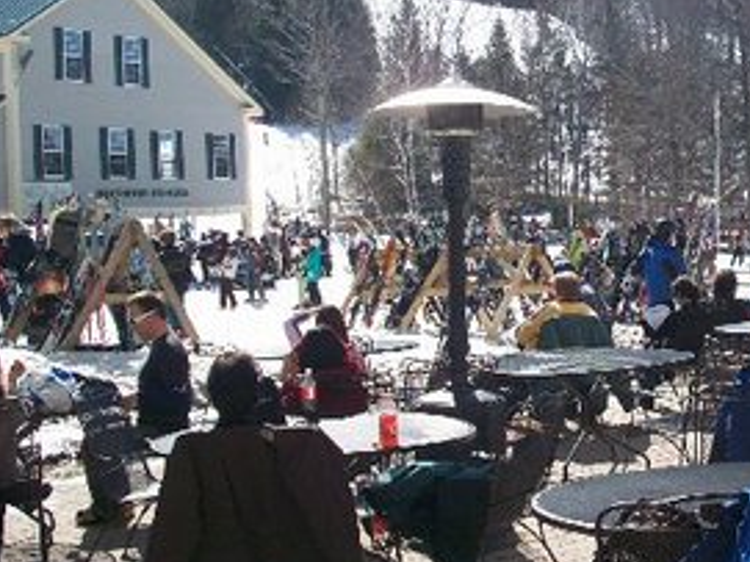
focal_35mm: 67
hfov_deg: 28.2
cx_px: 623
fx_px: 1451
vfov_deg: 21.9
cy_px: 260
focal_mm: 6.2
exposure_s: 1/268
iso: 80
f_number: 5.6
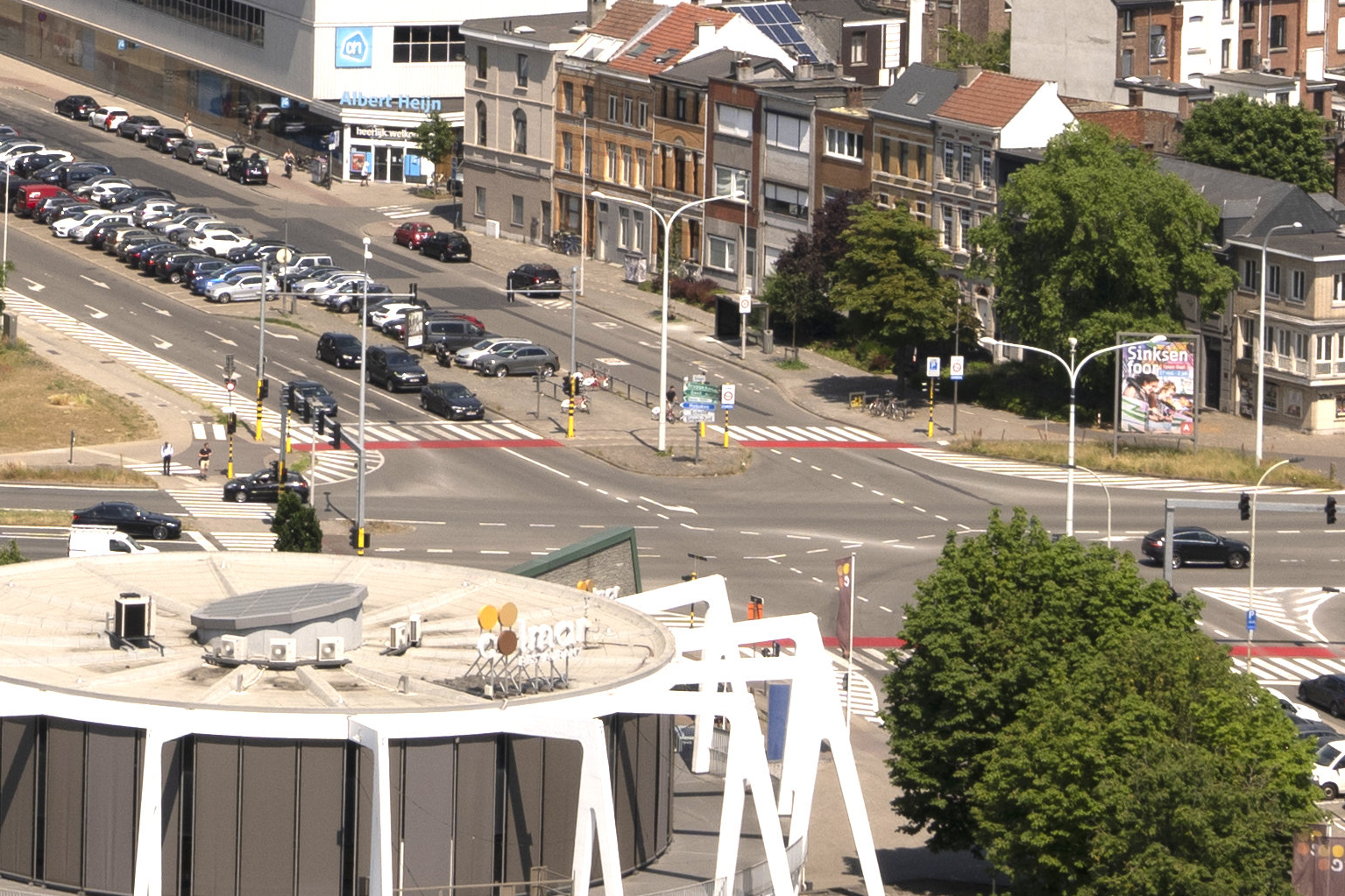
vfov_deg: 6.7
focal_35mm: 199
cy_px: -838
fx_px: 7434
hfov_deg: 10.2
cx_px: -65
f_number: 11
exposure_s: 1/250
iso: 100
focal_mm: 37
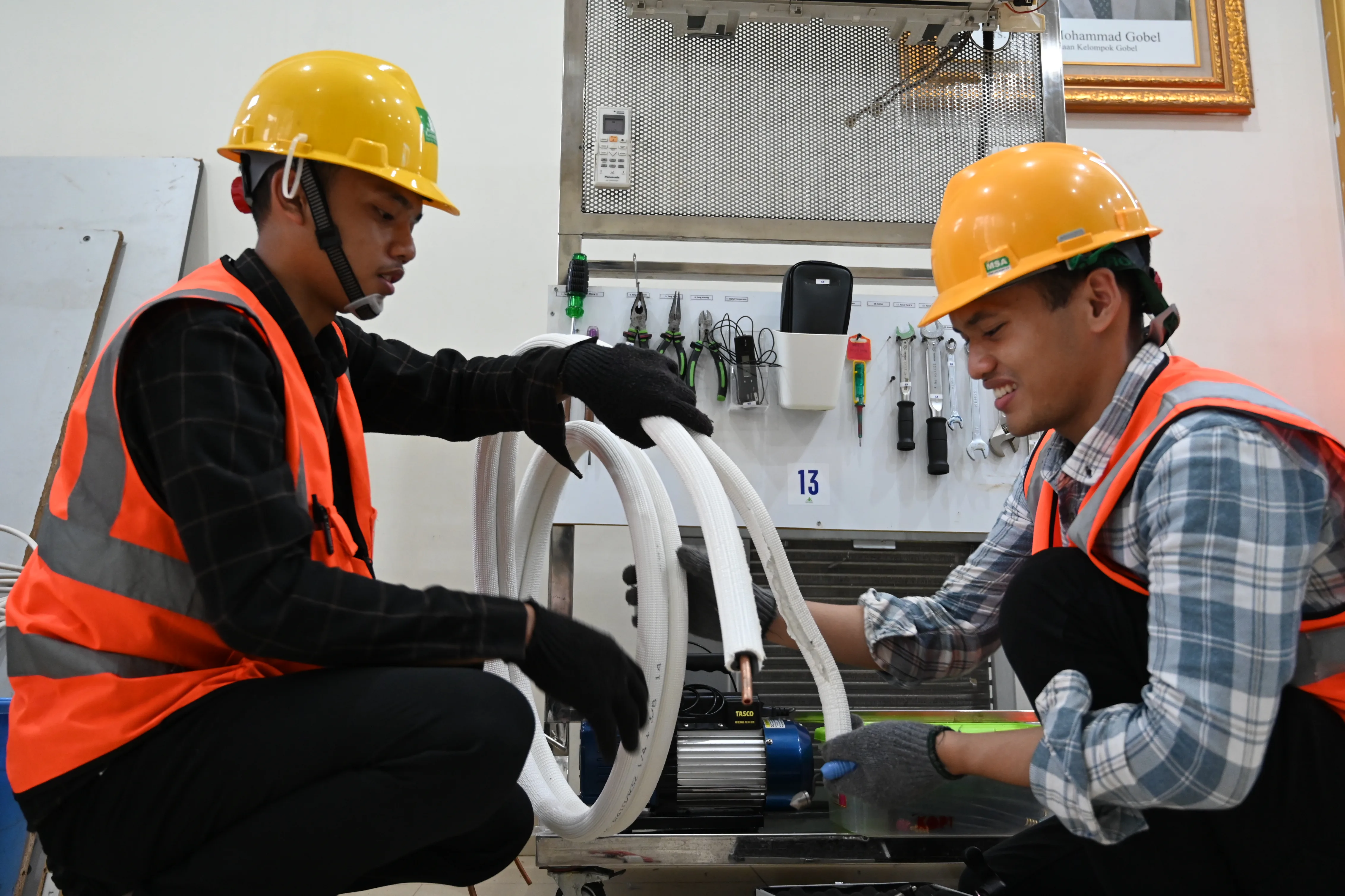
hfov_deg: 59.5
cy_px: 448
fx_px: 1176
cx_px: 672
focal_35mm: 32
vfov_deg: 41.7
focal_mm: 31.5
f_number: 4
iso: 3200
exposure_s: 1/125
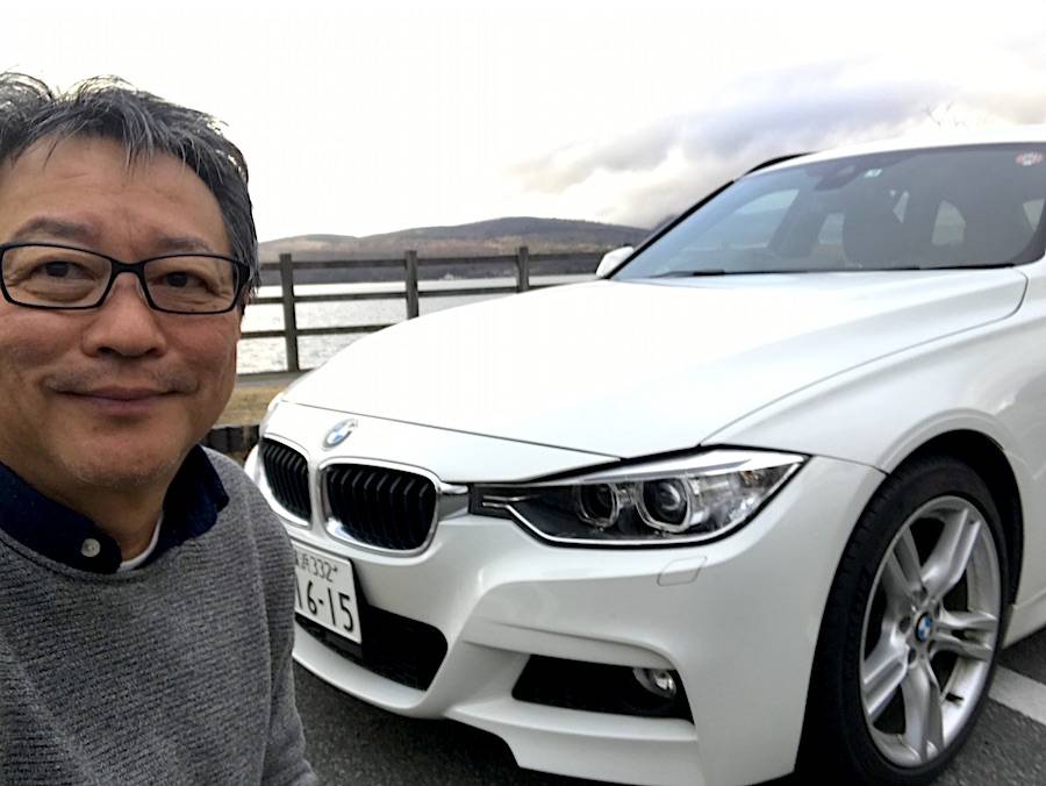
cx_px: 523
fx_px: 967
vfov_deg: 44.2
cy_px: 393
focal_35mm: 32
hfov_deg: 56.8
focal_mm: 2.87
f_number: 2.2
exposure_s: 1/60
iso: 25
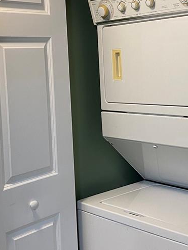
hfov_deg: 23.3
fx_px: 456
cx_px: 89
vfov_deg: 30.6
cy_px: 95
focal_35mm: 63
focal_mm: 4.25
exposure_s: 1/60
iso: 80
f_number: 1.8
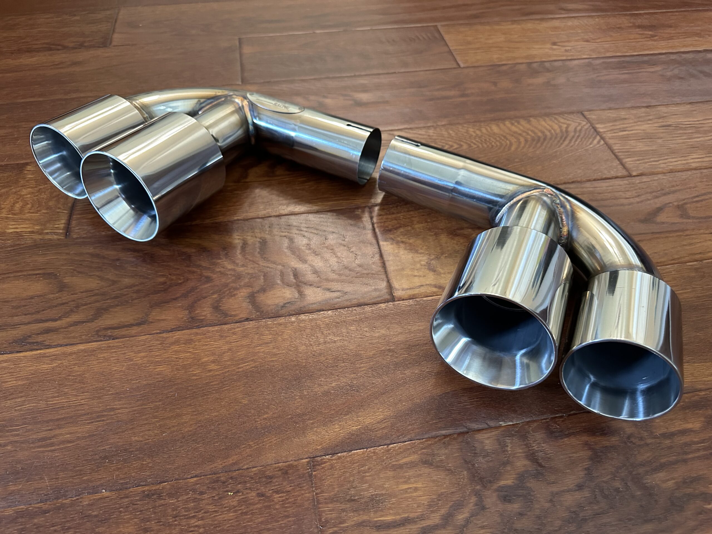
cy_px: 267
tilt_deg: -50.5
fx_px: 494
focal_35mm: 24
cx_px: 356
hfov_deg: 71.6
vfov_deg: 56.8
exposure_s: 1/60
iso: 500
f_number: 1.78
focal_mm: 6.86
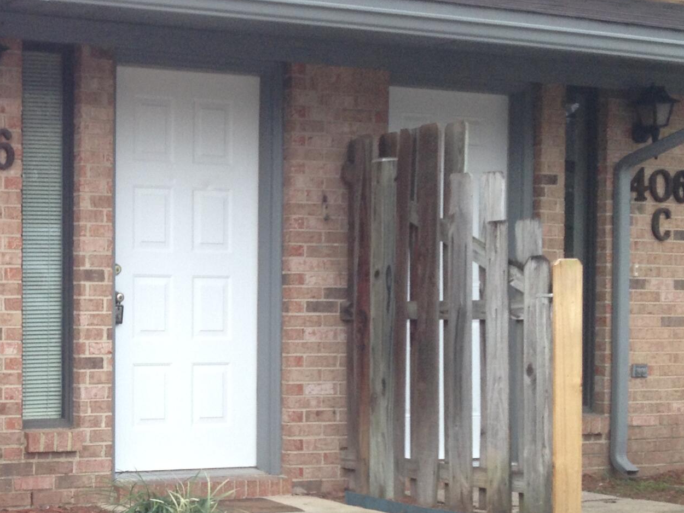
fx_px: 1660
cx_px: 4
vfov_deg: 17.5
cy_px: 365
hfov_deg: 22.4
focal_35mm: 84
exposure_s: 1/20
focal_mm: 4.28
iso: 64
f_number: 2.4
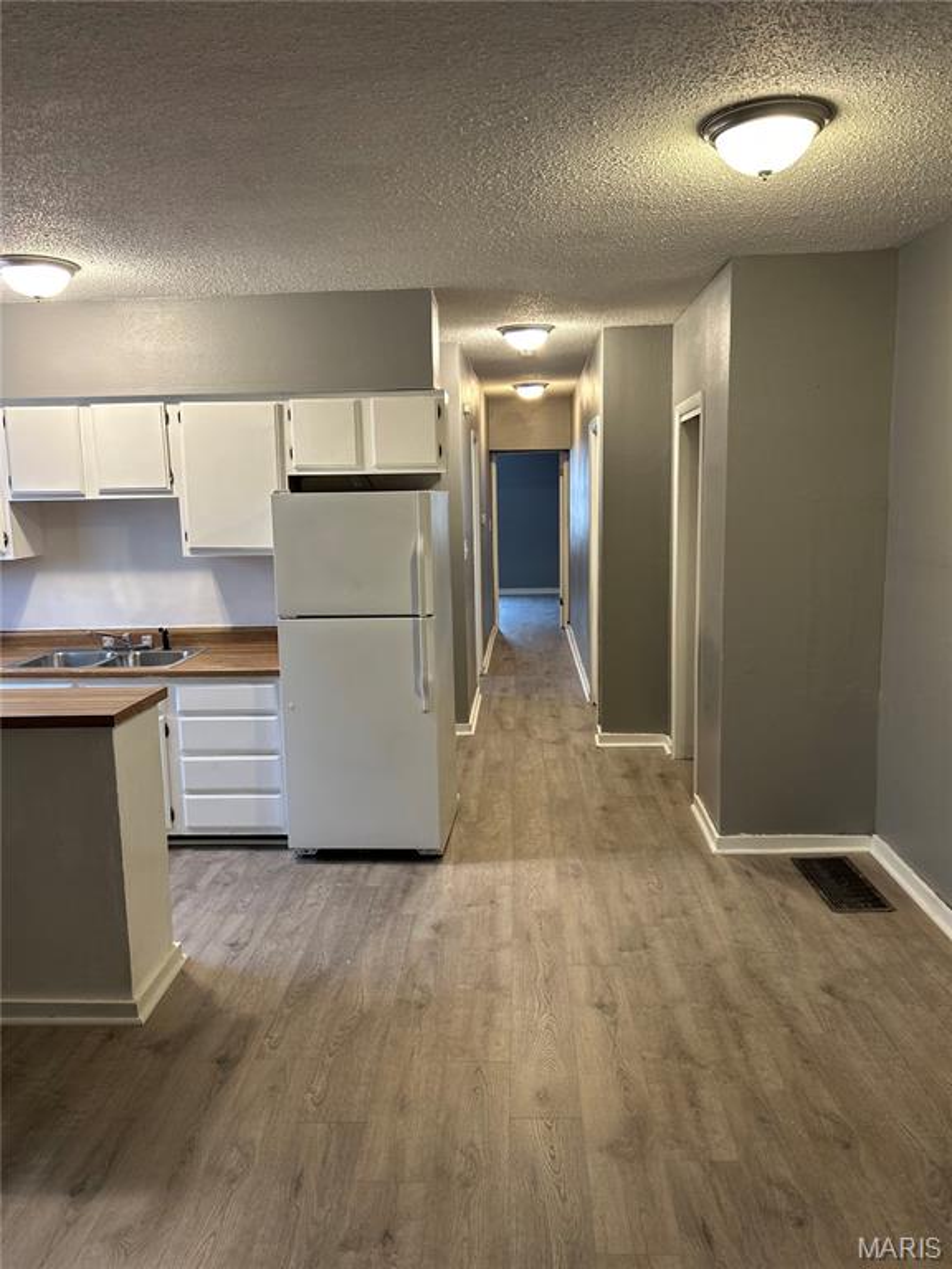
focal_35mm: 26
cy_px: 634
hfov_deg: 53.1
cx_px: 476
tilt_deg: -9.7
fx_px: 953
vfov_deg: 67.3
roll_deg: +1.2
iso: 100
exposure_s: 1/60
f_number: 1.5
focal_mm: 5.7
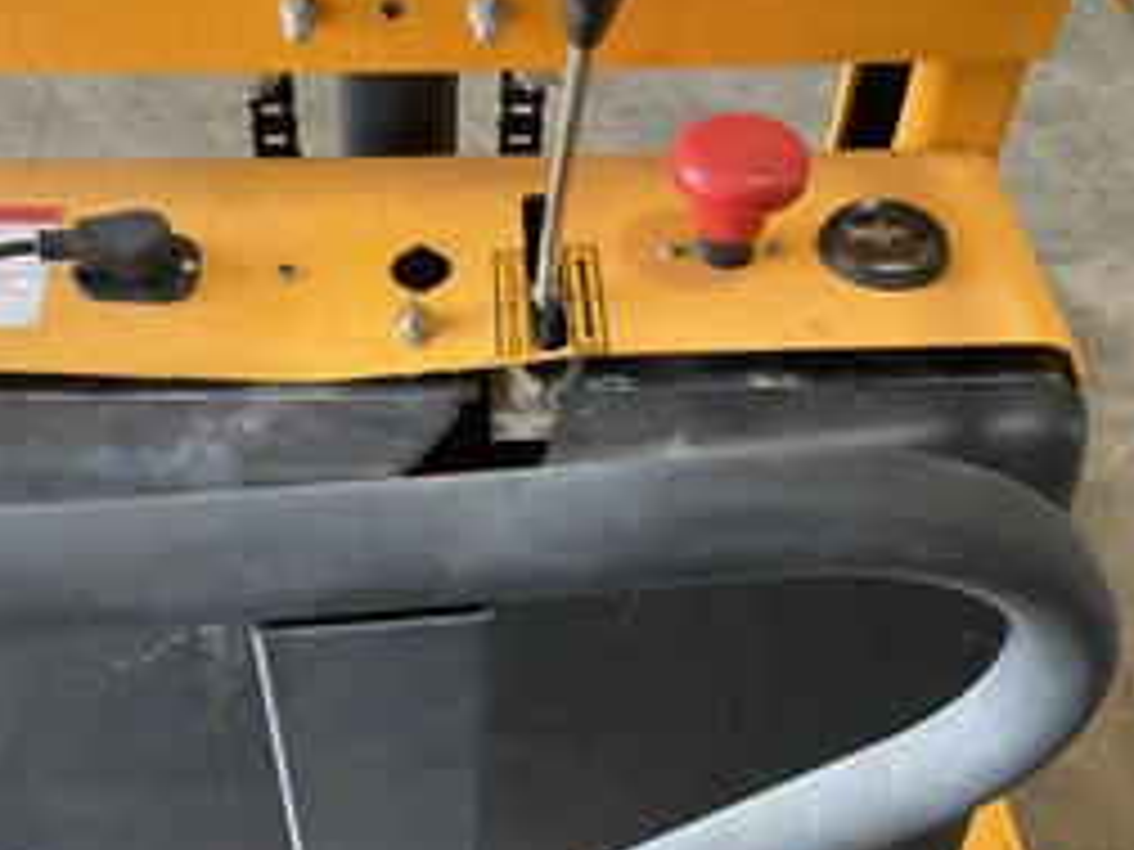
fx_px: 1507
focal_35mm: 46
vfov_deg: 31.4
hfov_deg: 41.1
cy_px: 508
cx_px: 459
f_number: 1.8
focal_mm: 3
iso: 64
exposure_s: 1/93
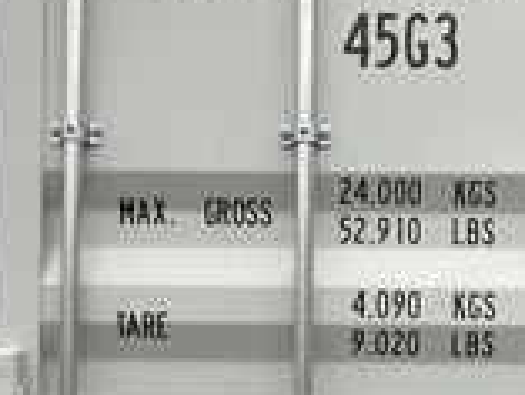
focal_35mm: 74
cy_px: 264
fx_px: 1123
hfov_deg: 26.1
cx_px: 358
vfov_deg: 19.9
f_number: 1.8
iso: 20
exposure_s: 1/232
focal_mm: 3
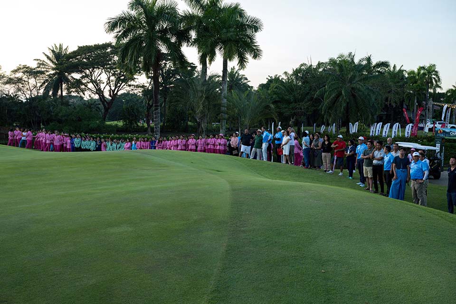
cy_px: 152
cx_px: 228
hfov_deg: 50.7
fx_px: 481
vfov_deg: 35.1
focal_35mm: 38
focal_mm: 38
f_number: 8
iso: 1600
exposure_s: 1/200
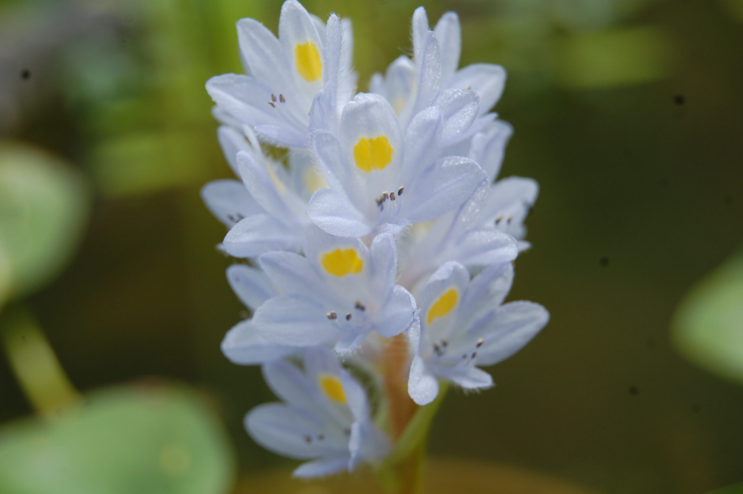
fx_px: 1701
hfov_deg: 24.6
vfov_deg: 16.5
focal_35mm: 82
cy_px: 247
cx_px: 372
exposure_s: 1/250
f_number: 8
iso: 200
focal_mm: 55
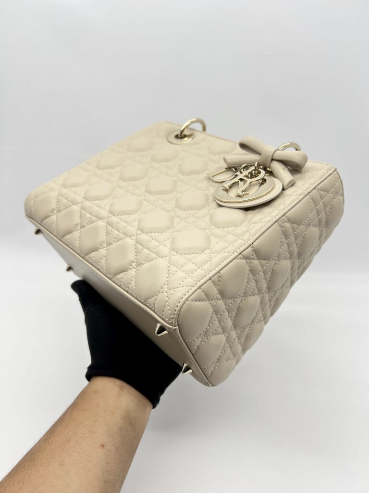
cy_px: 246
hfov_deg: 53.1
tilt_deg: -26.2
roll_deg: +1.0
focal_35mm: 26
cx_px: 184
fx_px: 370
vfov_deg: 67.3
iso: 32
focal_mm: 5.7
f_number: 1.5
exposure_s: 1/129
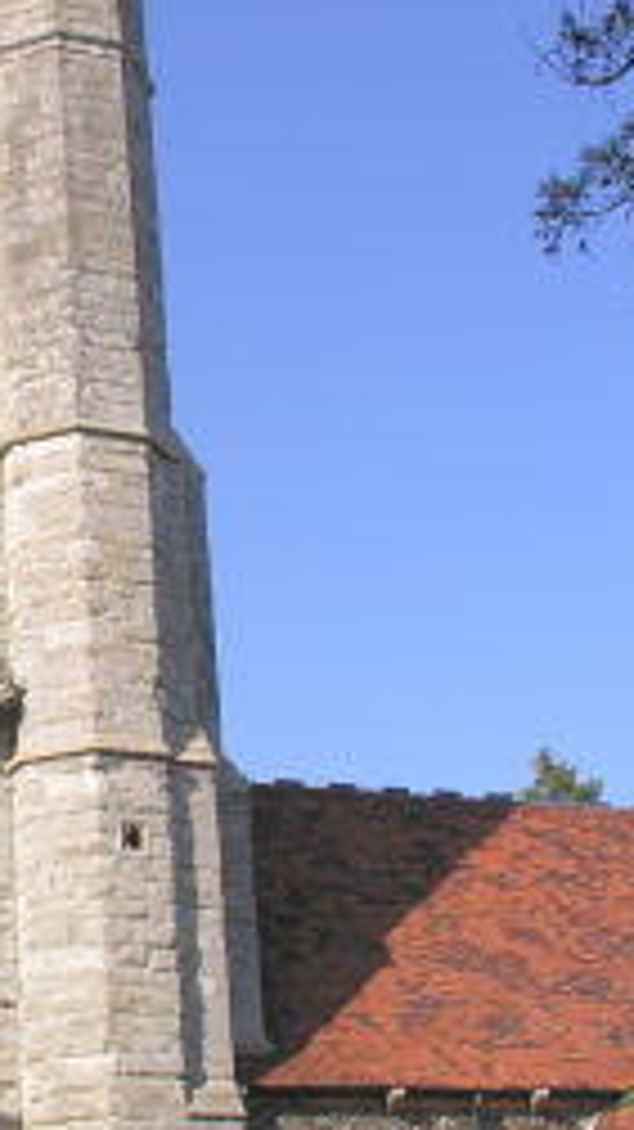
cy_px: 671
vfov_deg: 30.1
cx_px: -56
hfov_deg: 16.7
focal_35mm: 70
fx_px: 2094
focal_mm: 8.9
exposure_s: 1/192
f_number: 5.6
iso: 50
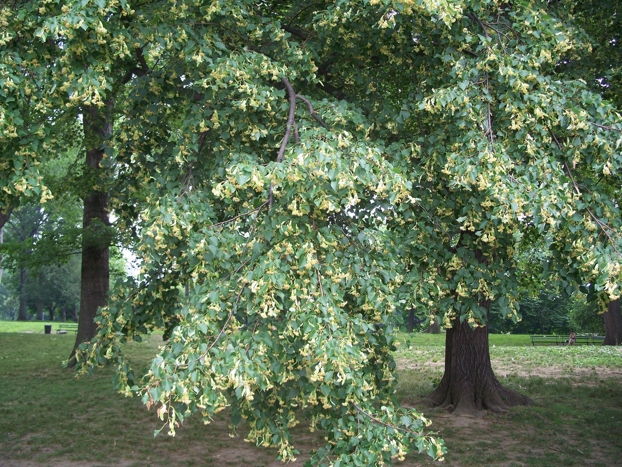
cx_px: 311
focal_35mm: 37
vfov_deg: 38.7
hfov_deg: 50.1
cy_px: 234
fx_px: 665
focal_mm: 7.8
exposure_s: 1/80
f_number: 2.8
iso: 125
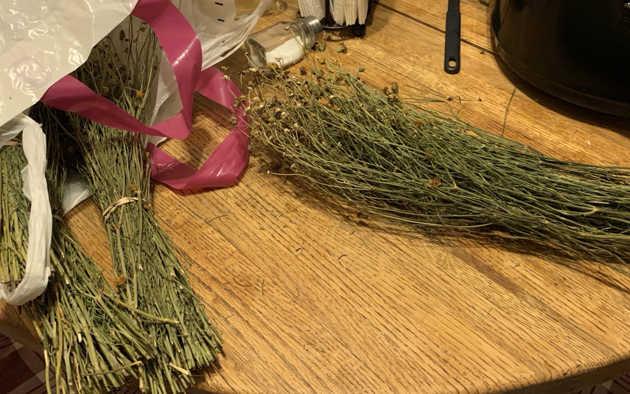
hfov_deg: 59.6
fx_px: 550
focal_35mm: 32
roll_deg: +0.5
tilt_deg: -43.2
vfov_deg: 39.2
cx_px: 318
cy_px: 151
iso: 400
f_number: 1.8
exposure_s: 1/40
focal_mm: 4.25
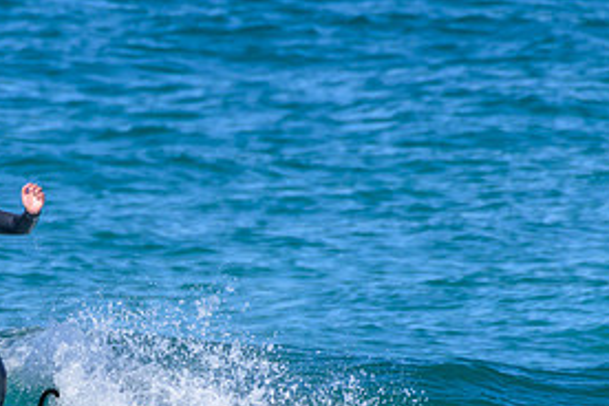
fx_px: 35505
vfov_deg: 0.7
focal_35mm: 2099
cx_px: 26
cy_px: 405
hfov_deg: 1.0
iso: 1400
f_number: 11
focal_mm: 1000
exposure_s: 1/2000
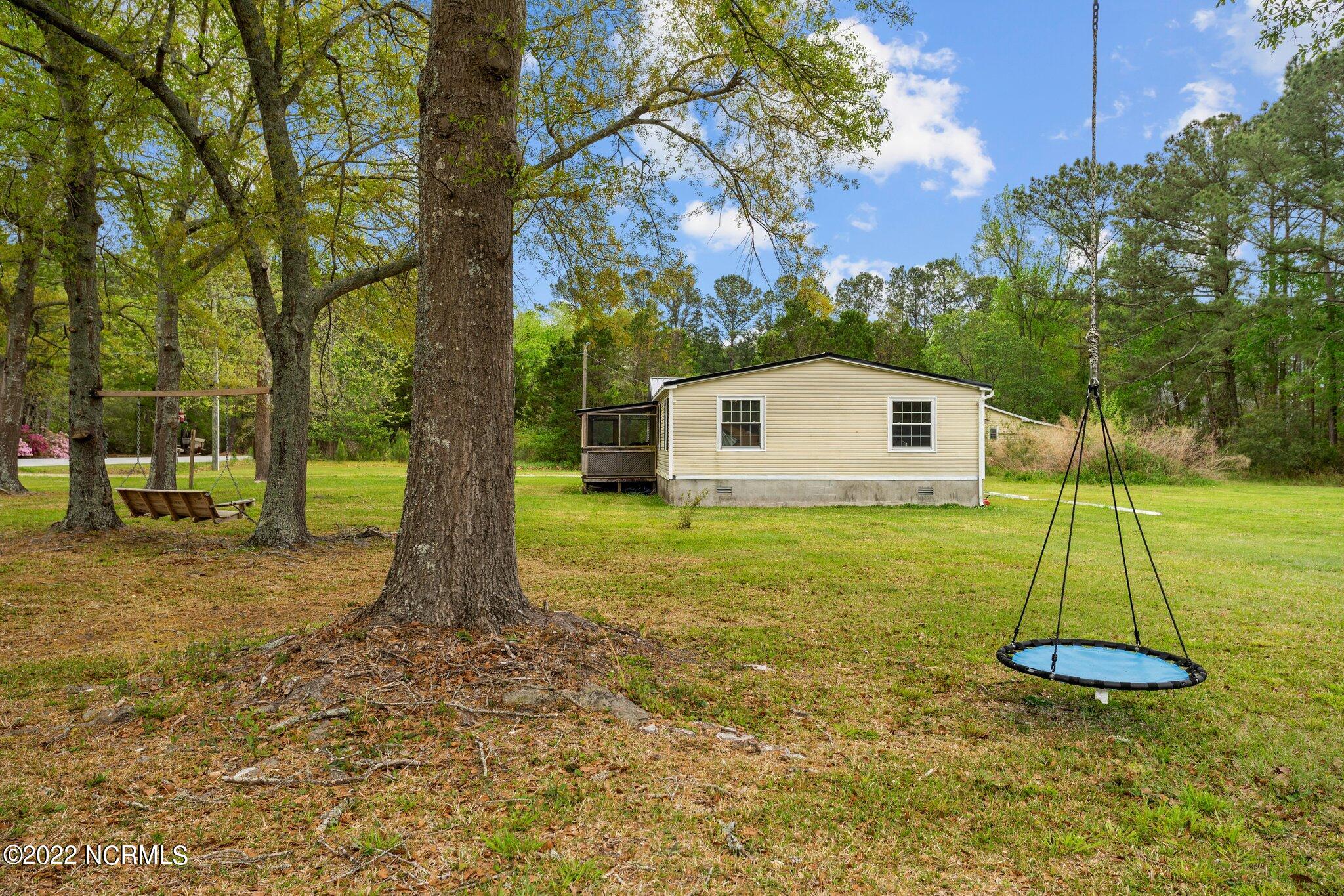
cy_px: 448
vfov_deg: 43.6
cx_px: 672
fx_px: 1120
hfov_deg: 61.9
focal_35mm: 30
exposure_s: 1/160
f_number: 8
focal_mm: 30
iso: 125
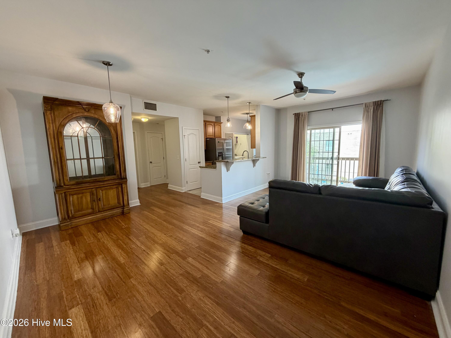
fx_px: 182
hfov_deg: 102.1
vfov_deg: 85.7
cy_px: 169
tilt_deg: -6.3
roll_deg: +1.9
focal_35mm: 14
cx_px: 226
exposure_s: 1/60
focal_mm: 2.22
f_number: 2.2
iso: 250
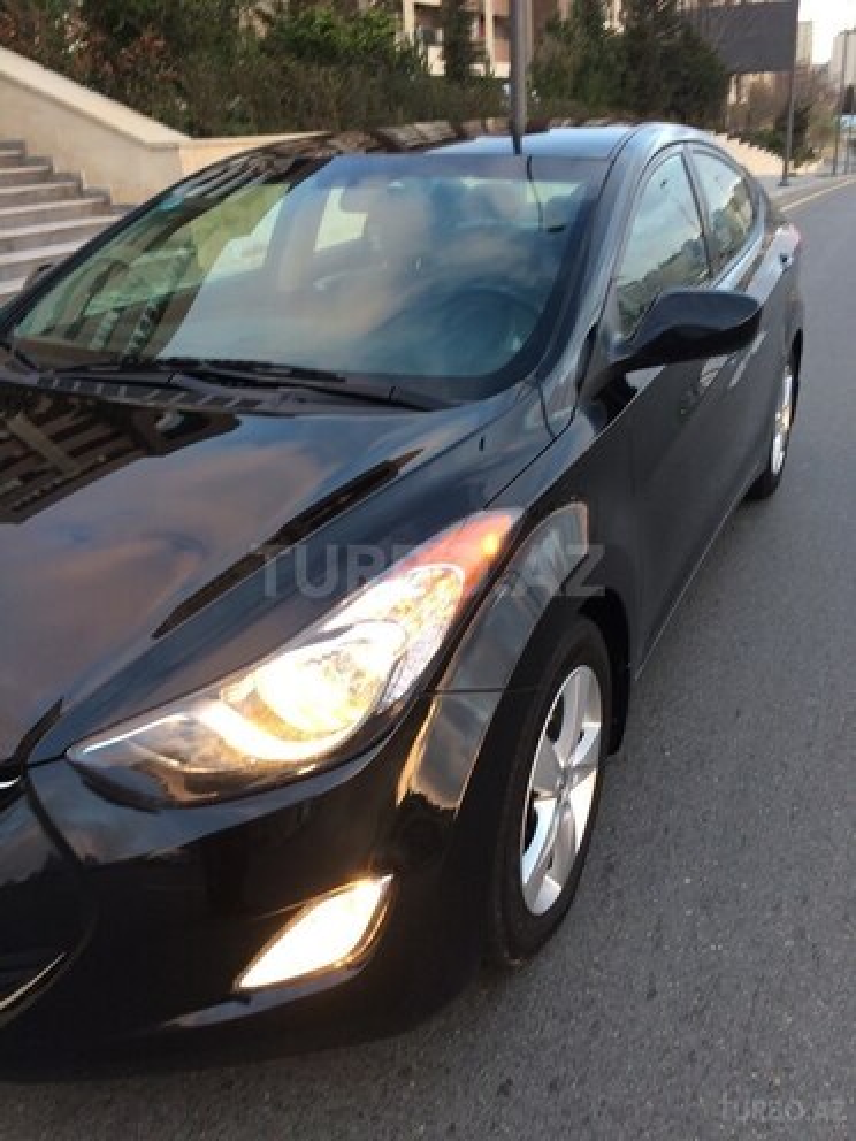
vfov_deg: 61.7
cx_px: 428
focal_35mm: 29
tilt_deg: -23.6
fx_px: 956
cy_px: 570
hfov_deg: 48.2
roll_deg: +4.2
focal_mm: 4.15
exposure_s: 1/33
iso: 40
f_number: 2.2
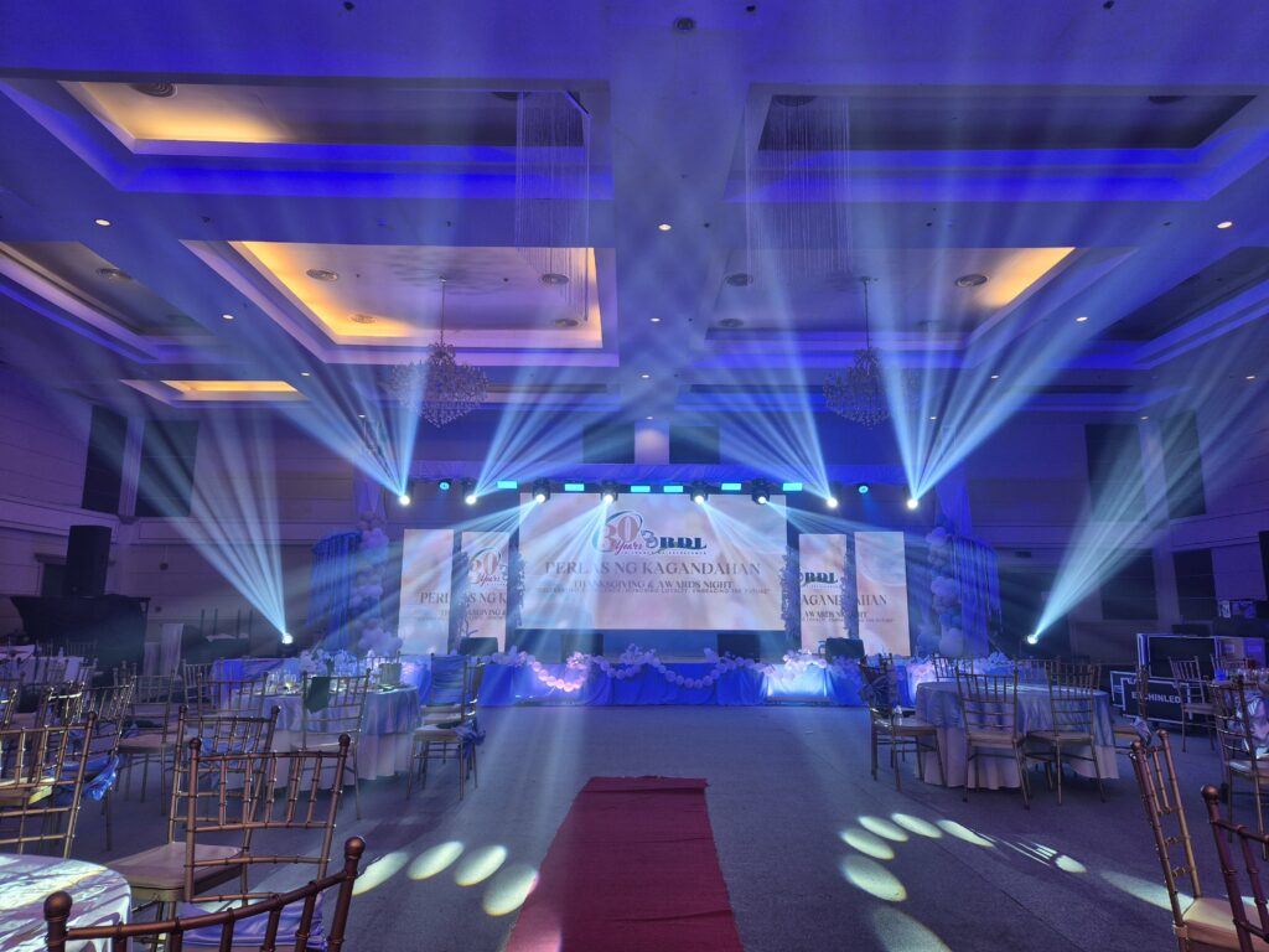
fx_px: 843
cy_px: 476
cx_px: 634
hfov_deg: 73.9
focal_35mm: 23
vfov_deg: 58.9
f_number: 1.8
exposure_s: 1/54
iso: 40
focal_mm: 5.4
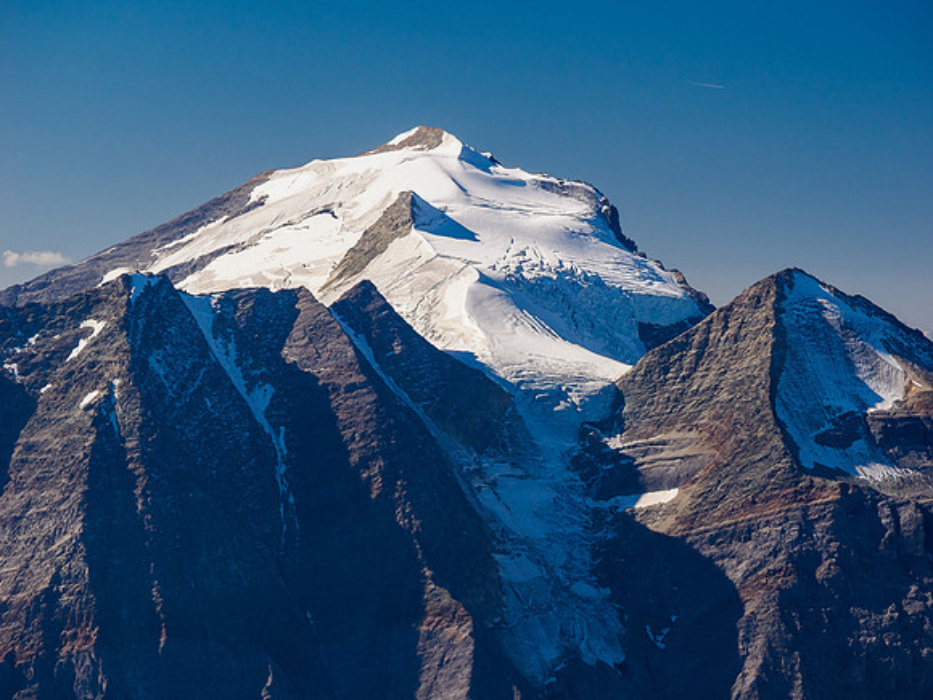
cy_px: 350
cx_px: 466
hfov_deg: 8.5
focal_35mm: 232
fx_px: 6253
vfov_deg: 6.4
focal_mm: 116
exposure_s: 1/250
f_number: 8
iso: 320
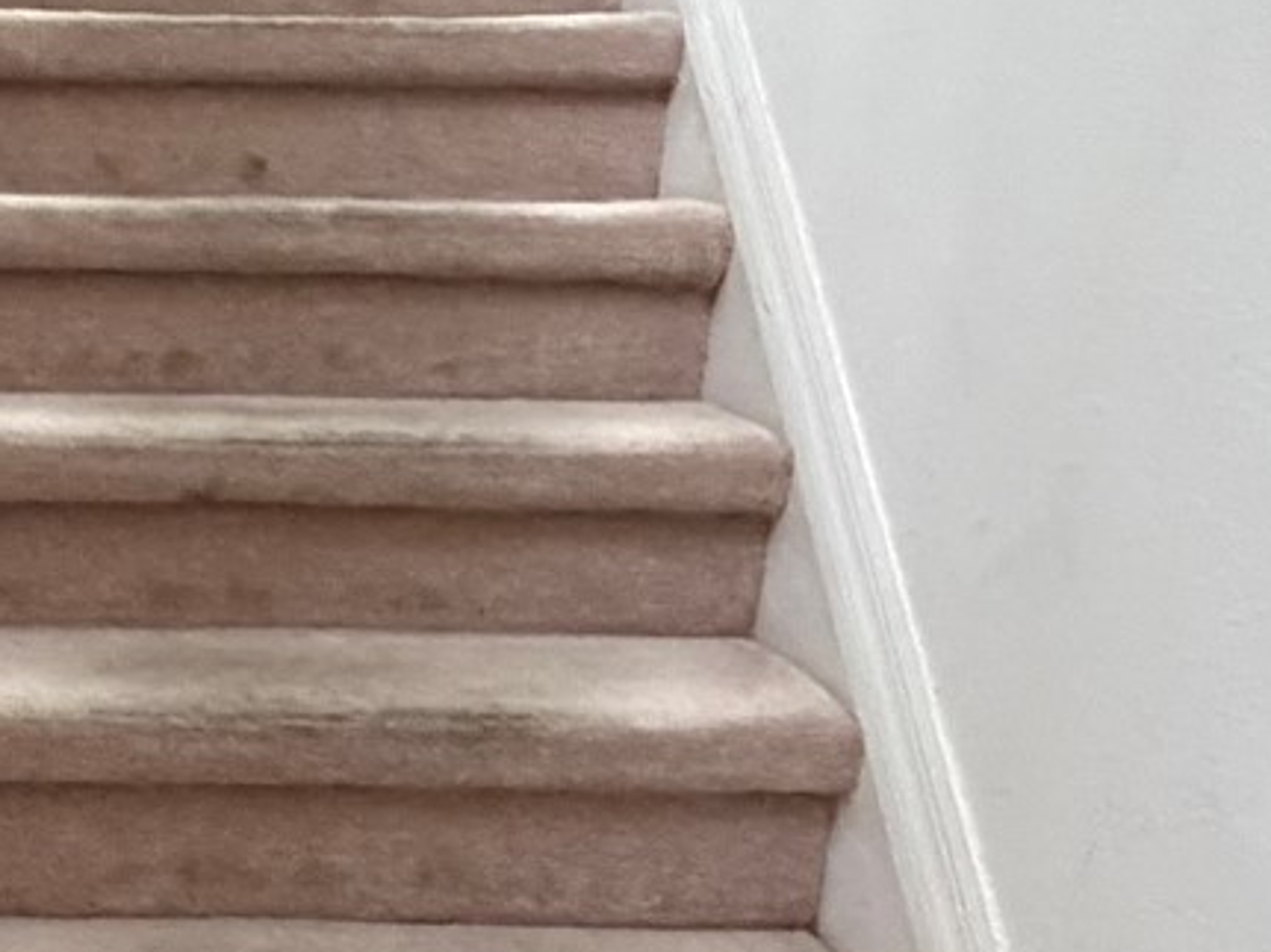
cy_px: 878
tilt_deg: -19.9
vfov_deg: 26.9
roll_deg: -1.6
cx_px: 83
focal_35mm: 52
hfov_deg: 34.4
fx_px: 1909
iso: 640
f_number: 2.2
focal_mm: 2.22
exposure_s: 1/60
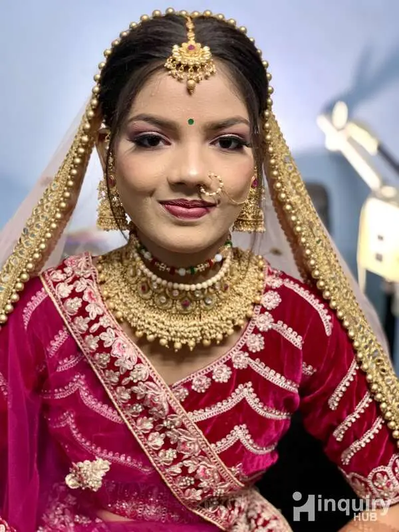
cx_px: 200
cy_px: 266
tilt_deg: -9.4
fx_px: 799
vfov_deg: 36.8
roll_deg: -2.8
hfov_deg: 28.0
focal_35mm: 52
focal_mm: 6
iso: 320
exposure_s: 1/33
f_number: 2.4
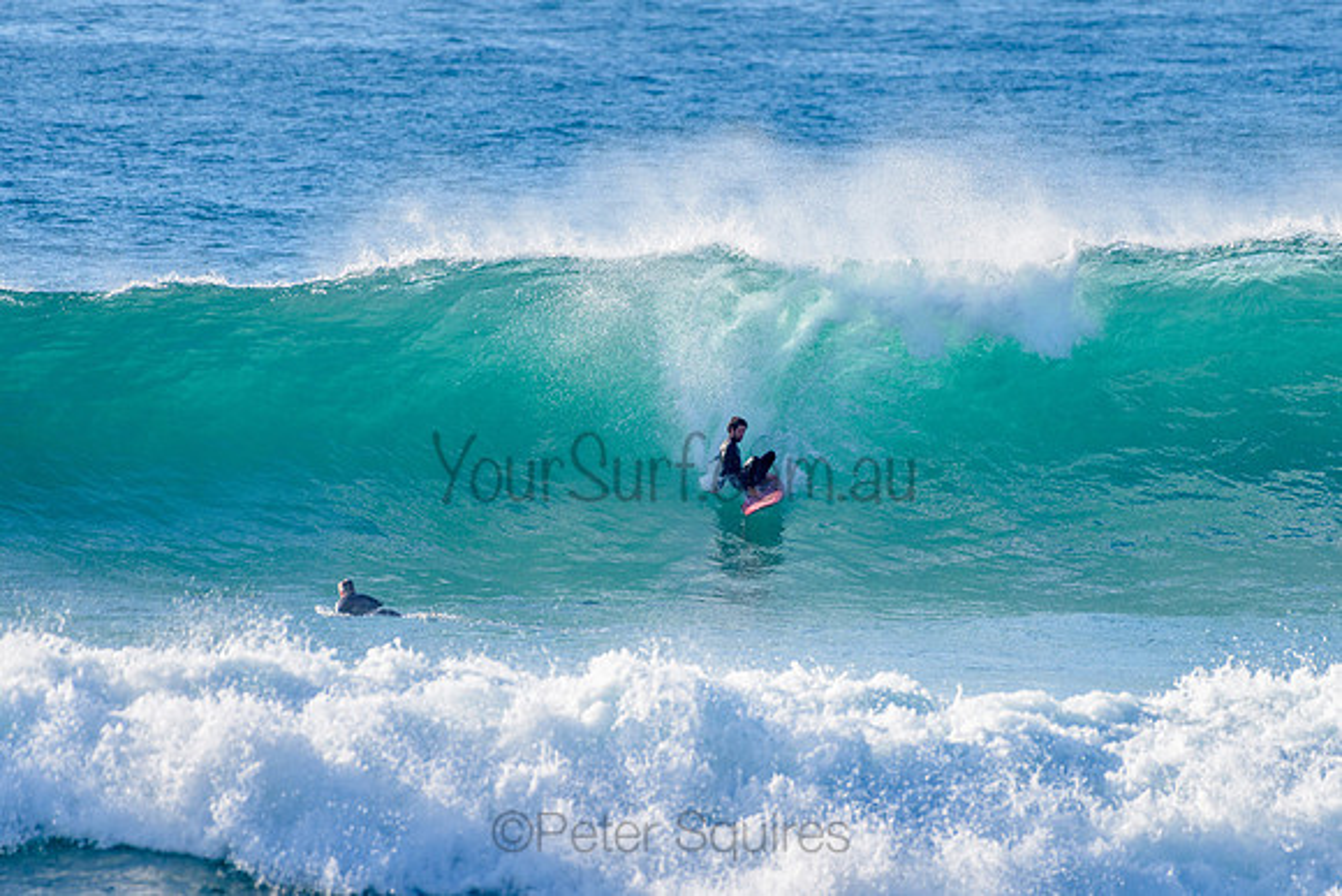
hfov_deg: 3.4
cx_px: 671
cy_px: 448
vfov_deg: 2.2
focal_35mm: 613
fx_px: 22864
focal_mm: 500
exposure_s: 1/2000
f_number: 5.6
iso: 200
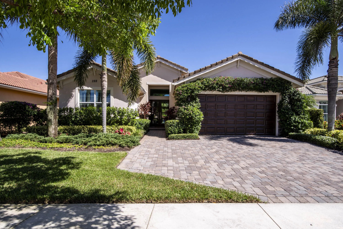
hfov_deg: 84.0
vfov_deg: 62.0
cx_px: 172
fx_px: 191
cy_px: 114
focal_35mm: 20
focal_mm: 20
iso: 100
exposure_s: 1/320
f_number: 8
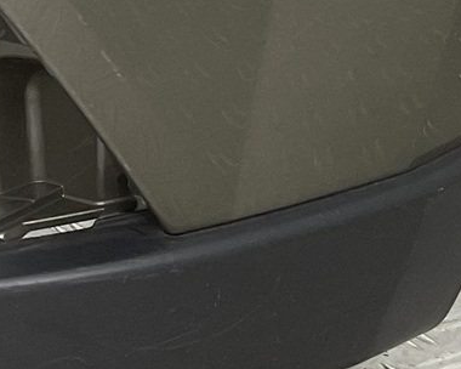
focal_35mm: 150
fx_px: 2047
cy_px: -62
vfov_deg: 10.2
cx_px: -380
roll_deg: +8.4
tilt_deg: -16.6
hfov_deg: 11.8
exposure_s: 1/100
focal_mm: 3
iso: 20
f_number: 1.8
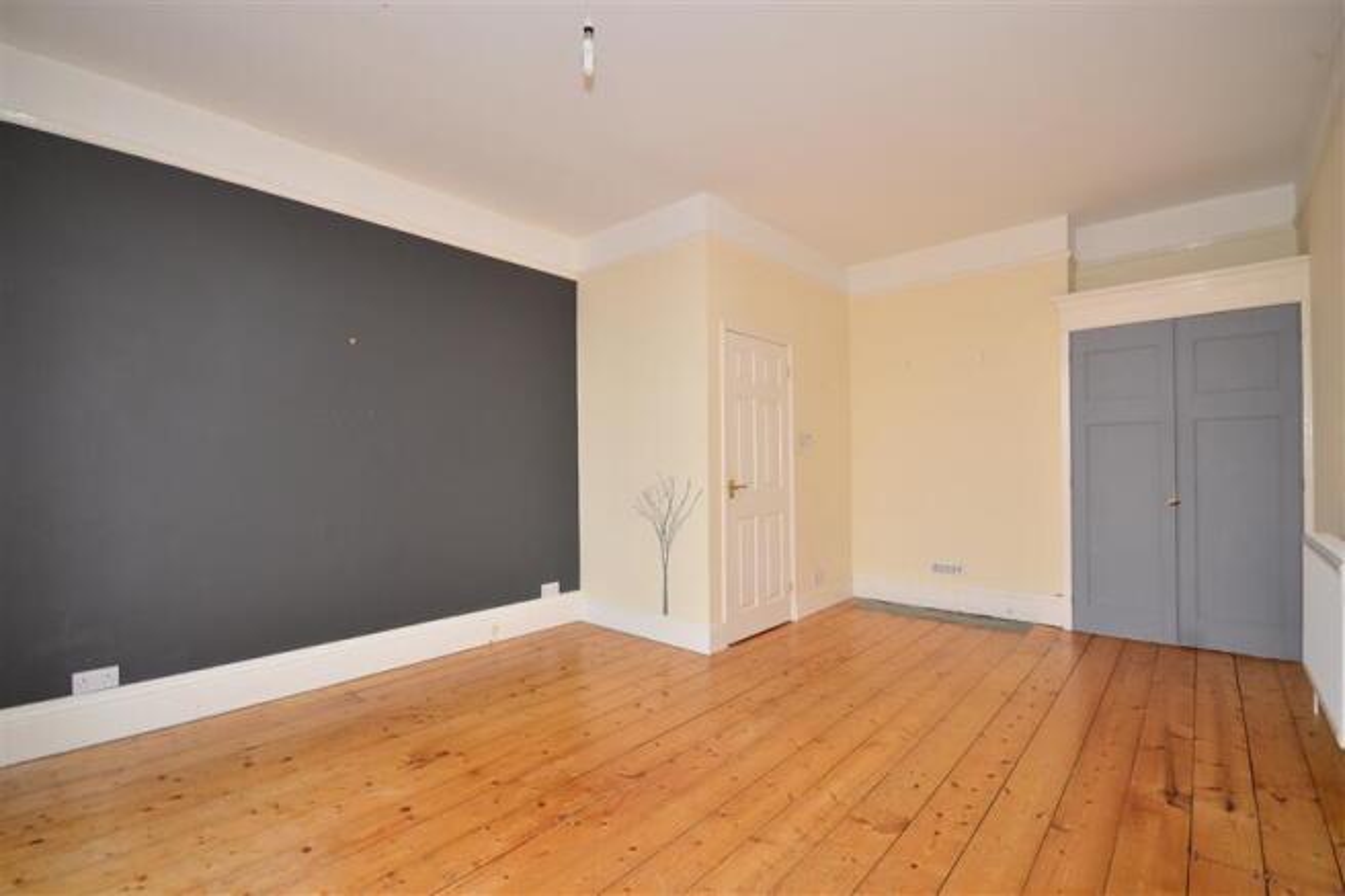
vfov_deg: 77.3
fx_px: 560
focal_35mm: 15
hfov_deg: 100.4
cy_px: 448
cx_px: 672
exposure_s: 1/40
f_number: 5.6
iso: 400
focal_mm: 10
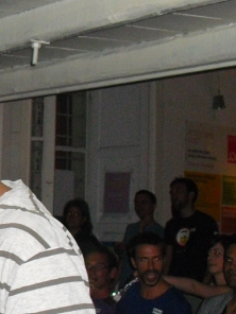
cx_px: -194
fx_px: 1082
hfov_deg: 11.5
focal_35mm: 119
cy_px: 191
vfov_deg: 16.5
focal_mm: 6.3
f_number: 3.1
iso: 400
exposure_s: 1/60
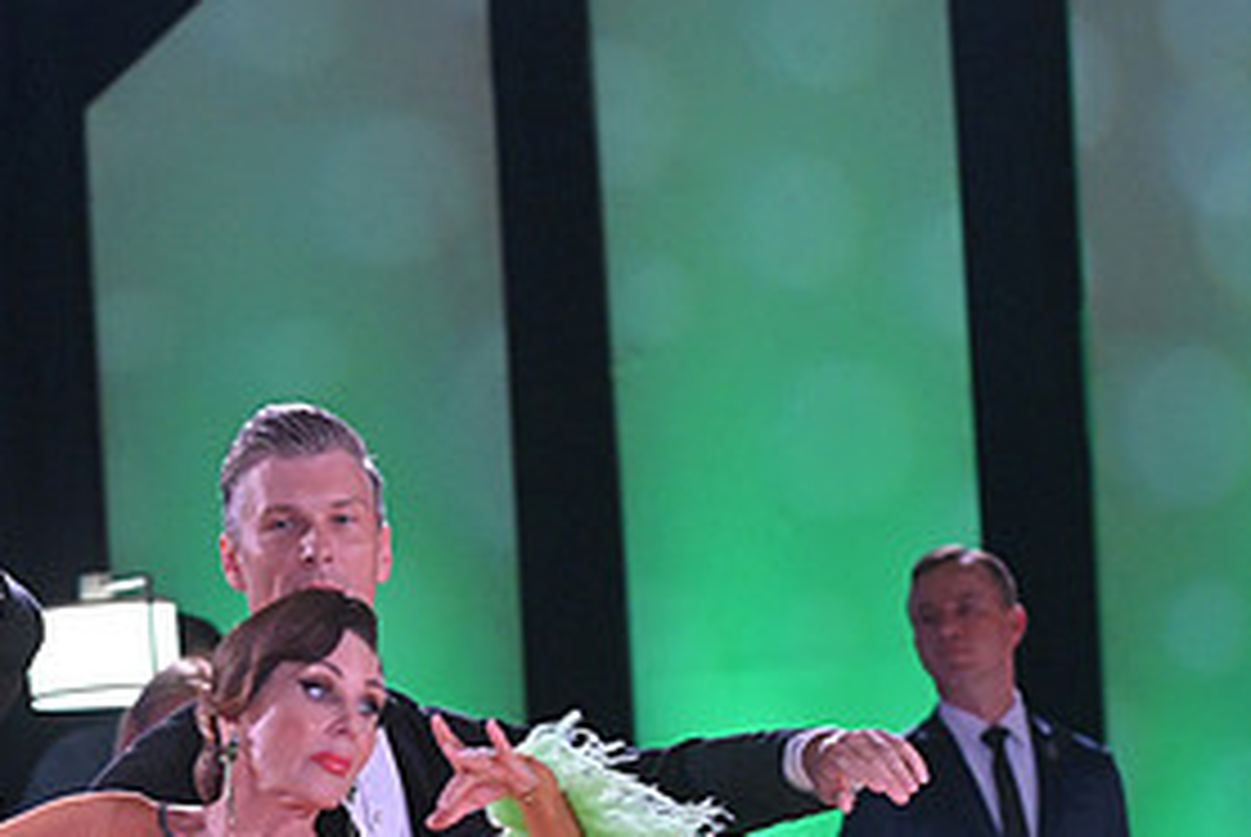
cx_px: 425
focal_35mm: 344
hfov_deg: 6.0
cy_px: 1256
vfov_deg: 4.0
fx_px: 11966
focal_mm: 165
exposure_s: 1/400
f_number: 6.3
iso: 3200
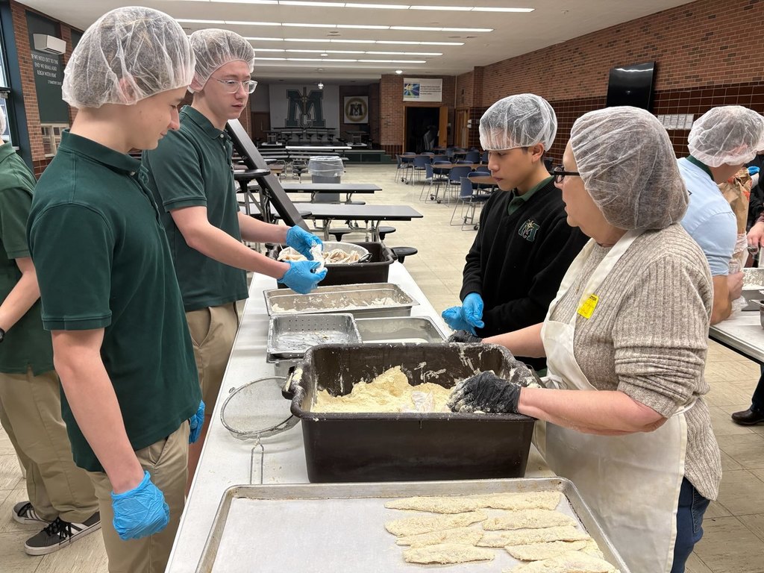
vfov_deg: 53.1
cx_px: 382
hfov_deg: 67.3
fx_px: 574
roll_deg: -1.2
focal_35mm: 26
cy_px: 286
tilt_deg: -16.1
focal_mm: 5.96
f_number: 1.6
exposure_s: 1/60
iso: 125
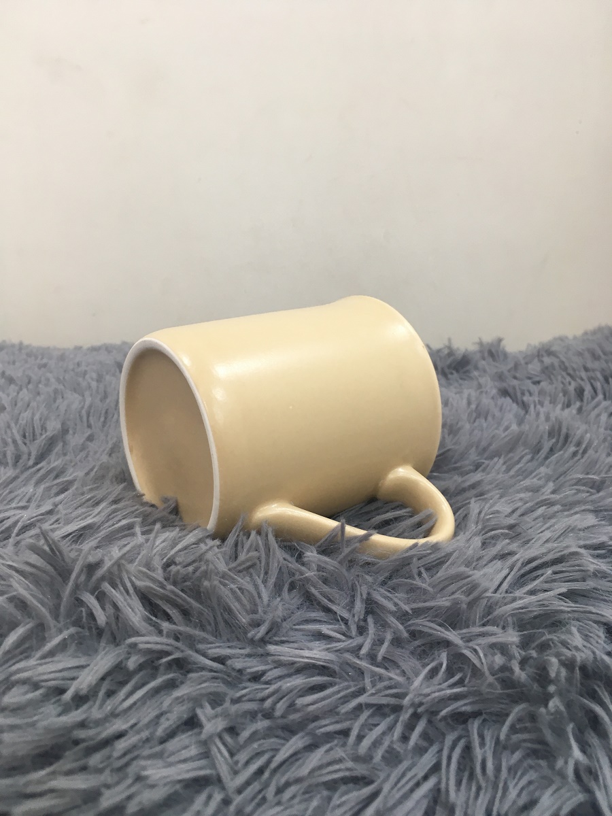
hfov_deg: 48.2
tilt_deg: -17.8
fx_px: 684
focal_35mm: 29
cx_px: 306
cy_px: 408
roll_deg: -2.0
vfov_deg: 61.7
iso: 64
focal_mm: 4.15
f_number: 2.2
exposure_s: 1/33
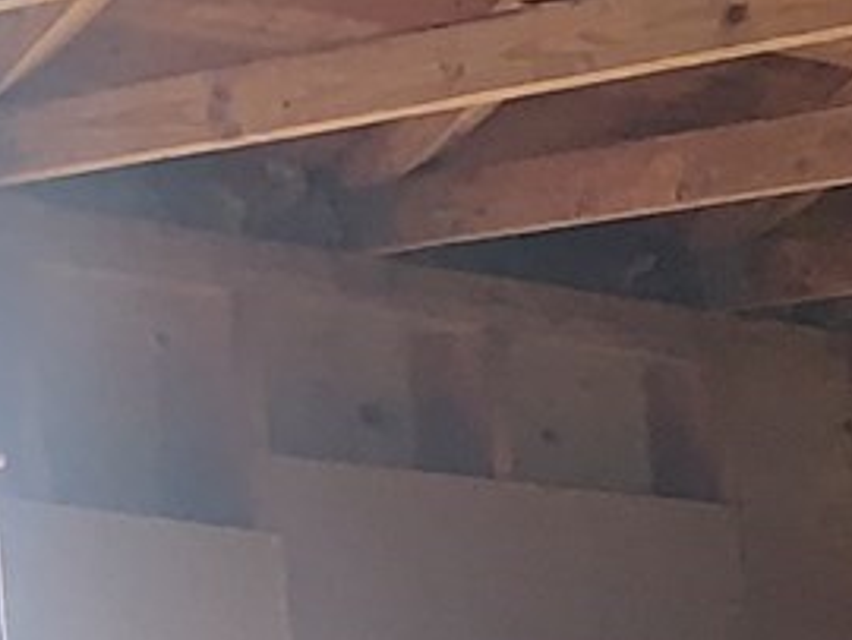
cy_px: 2213
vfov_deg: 6.6
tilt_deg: -11.8
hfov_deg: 8.6
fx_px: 4853
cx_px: 2392
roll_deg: +0.3
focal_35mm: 197
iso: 25
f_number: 1.8
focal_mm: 4.25
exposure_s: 1/30
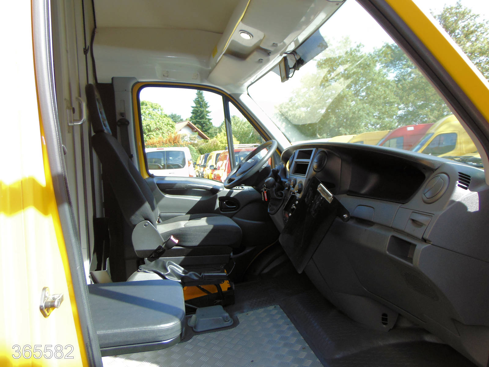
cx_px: 244
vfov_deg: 54.9
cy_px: 184
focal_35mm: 25
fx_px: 353
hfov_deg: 69.4
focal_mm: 4.5
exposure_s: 1/125
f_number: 3
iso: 80
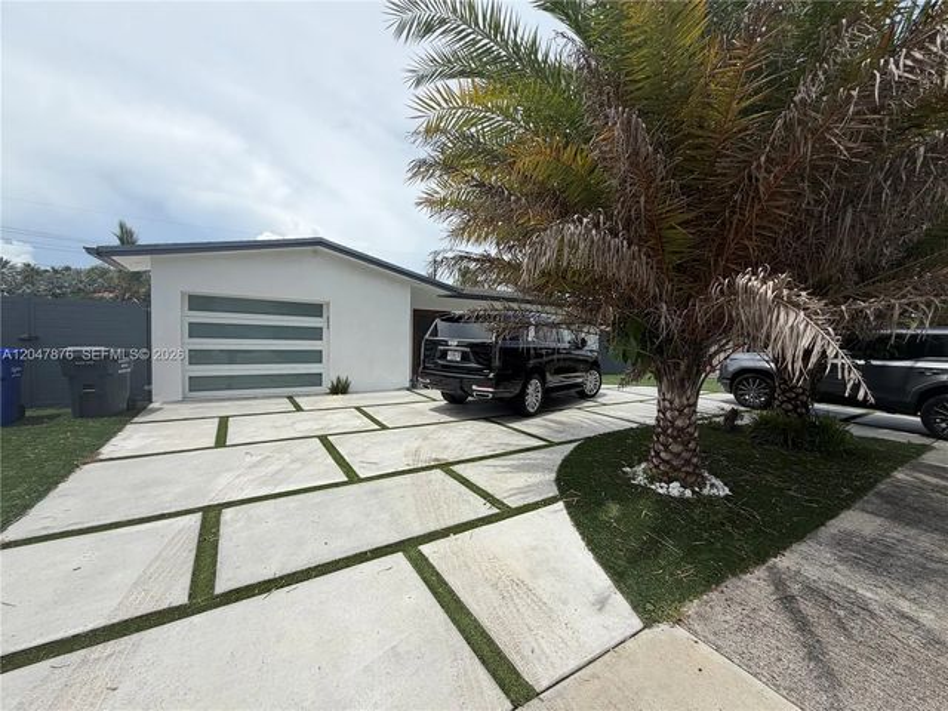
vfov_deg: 85.7
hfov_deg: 102.1
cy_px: 356
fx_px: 383
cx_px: 474
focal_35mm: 14
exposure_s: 1/1211
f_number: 2.2
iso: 20
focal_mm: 2.22
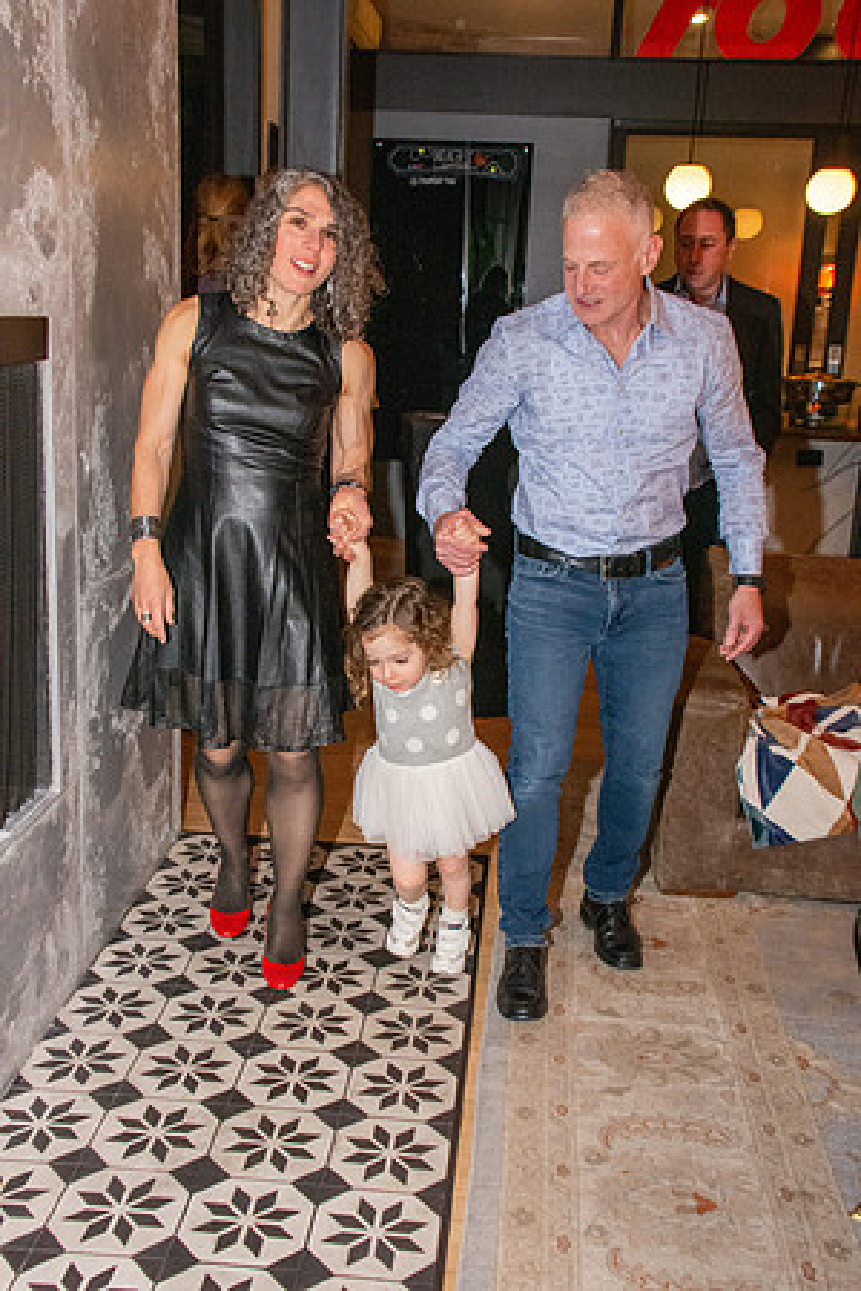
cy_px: 646
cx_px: 430
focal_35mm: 39
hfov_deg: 34.2
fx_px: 1399
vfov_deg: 49.6
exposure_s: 1/100
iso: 5000
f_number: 10
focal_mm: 26
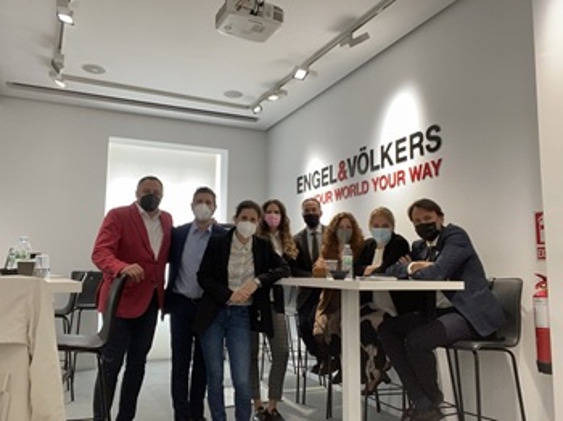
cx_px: 282
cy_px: 210
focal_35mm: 30
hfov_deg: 60.0
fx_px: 488
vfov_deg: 46.7
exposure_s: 1/50
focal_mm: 2.71
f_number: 2.2
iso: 125
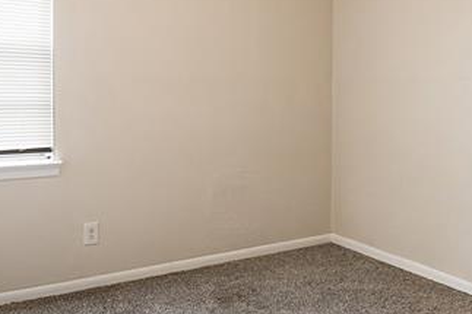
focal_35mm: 38
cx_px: 225
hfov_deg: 50.7
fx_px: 498
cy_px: 114
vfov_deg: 34.8
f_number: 9
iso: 500
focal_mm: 12
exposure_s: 1/10
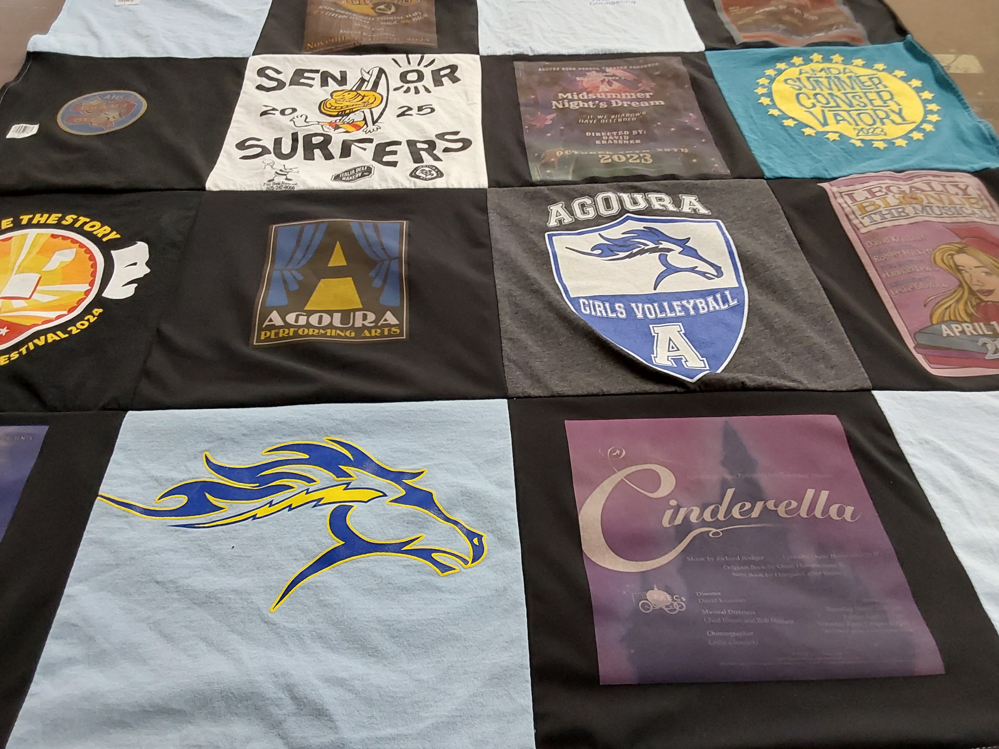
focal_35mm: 28
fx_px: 808
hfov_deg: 63.4
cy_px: 374
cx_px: 500
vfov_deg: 49.7
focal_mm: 2.91
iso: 160
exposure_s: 1/60
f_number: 1.9
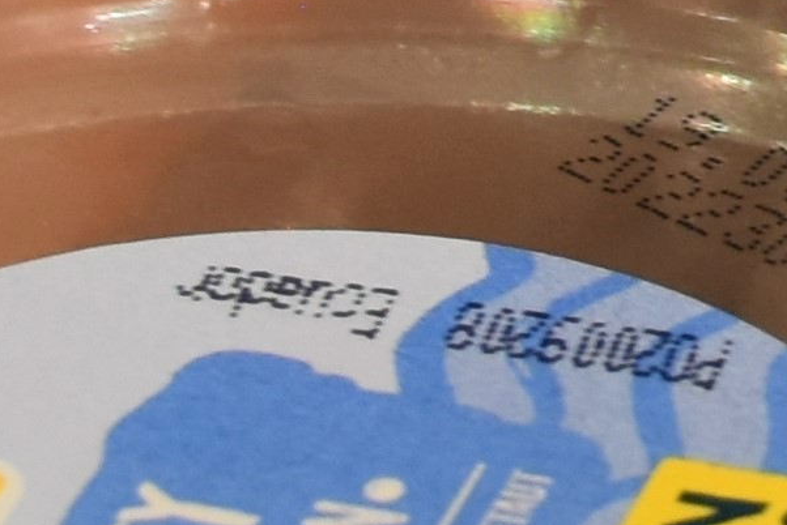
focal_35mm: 335
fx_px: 7327
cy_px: -899
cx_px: 1820
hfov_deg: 5.9
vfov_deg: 4.0
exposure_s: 1/125
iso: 400
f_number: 5.6
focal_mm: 32
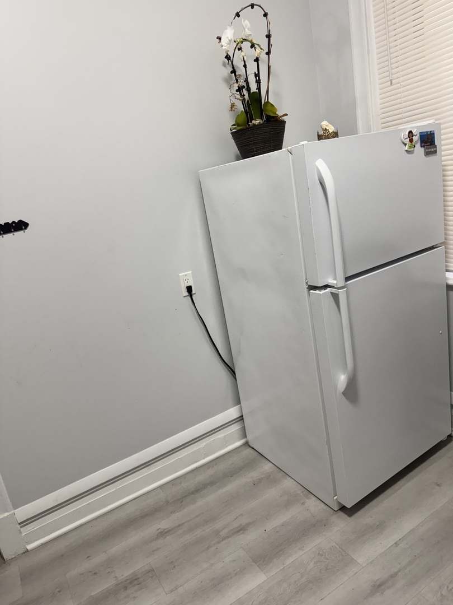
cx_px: 226
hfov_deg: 56.8
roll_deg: +10.6
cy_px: 302
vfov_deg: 71.6
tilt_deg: -15.6
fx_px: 419
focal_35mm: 24
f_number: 1.78
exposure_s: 1/120
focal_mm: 6.76
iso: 200
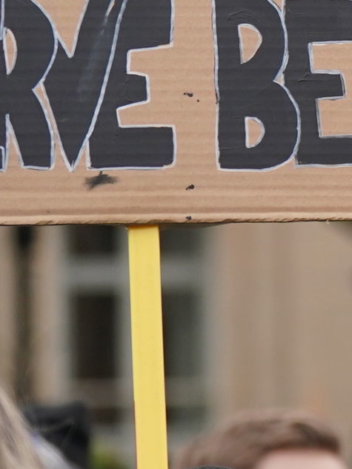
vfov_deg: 3.8
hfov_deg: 2.8
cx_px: 1266
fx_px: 7061
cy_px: 43
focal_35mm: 521
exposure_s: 1/1000
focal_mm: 98
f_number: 4
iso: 500
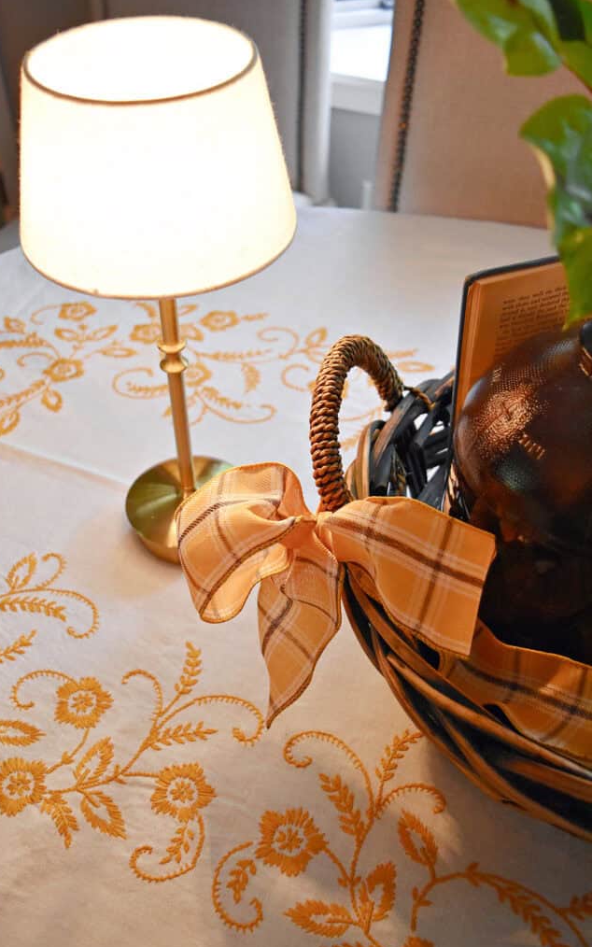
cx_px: 276
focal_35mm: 36
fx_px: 917
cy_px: 474
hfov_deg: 35.8
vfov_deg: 54.6
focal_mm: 23
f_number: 3.8
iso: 2200
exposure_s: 1/60
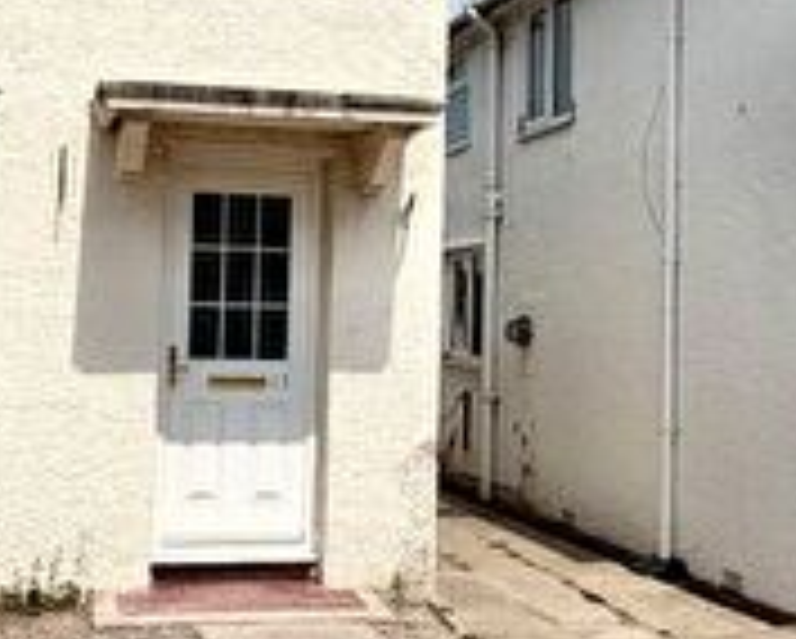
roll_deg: -1.6
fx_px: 1274
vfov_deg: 28.1
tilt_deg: +3.4
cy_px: 259
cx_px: 319
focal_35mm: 54
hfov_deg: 34.6
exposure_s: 1/1901
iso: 20
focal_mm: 2.22
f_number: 2.2
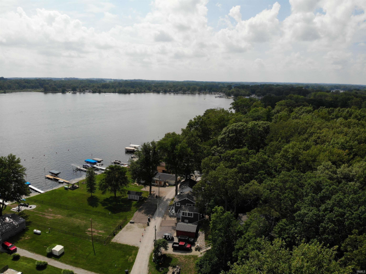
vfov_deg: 56.8
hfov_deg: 71.6
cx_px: 183
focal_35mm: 24
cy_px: 137
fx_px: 254
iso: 101
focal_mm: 4.5
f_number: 2.8
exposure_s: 1/2245
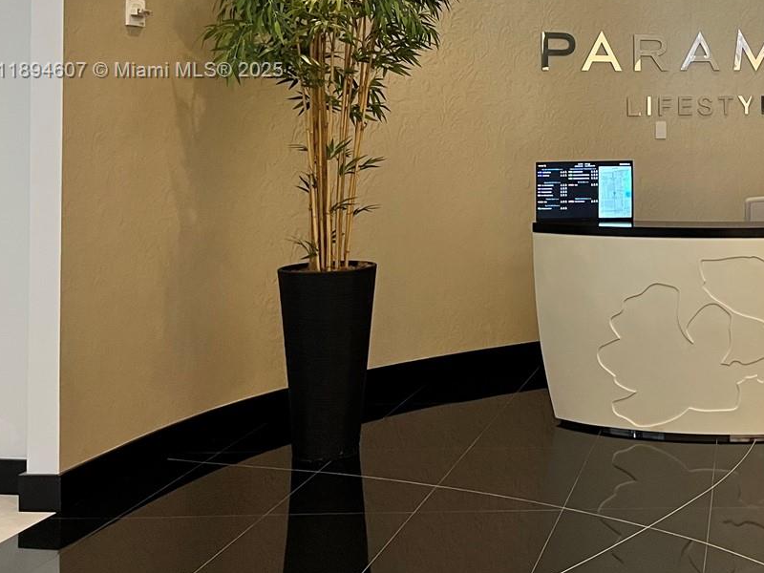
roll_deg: +0.6
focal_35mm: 52
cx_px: 742
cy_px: 72
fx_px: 1148
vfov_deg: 27.2
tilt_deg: +2.1
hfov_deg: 34.0
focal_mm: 5.7
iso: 200
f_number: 1.5
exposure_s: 1/60
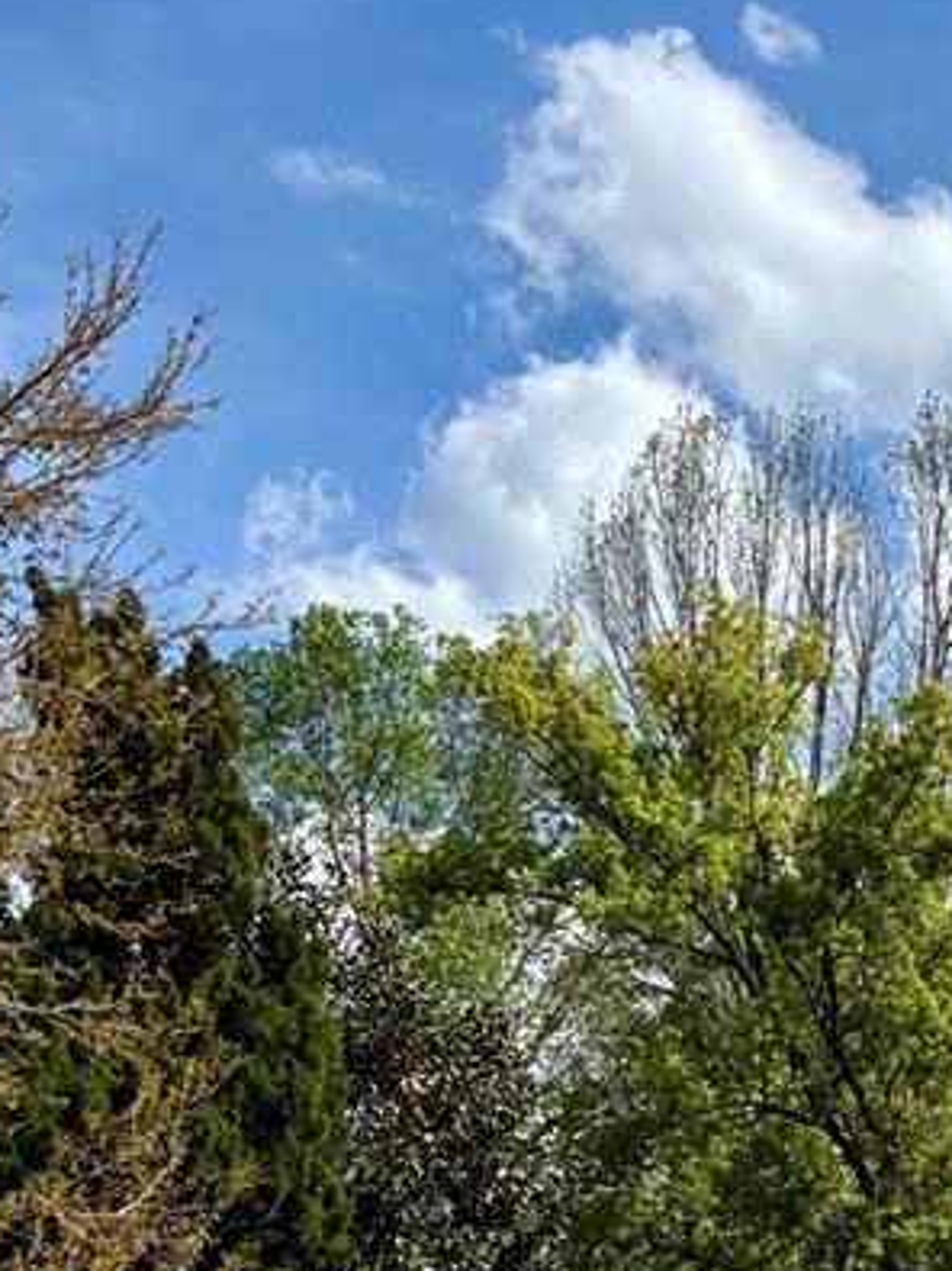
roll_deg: -0.4
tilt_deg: +1.3
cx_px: 1409
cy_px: 1651
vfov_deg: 22.2
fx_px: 2898
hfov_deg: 17.0
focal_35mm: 79
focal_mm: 5.96
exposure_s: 1/4329
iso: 50
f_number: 1.6
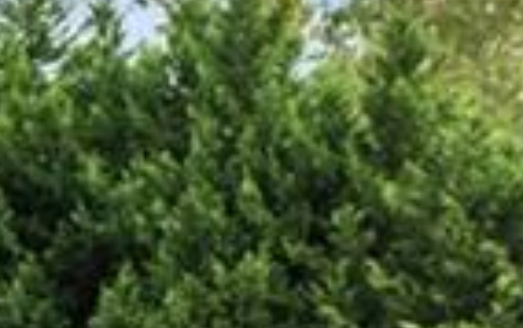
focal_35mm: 264
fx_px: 3766
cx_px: -1087
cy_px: 726
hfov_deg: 7.0
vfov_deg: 4.9
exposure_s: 1/160
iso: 100
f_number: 5.6
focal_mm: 36
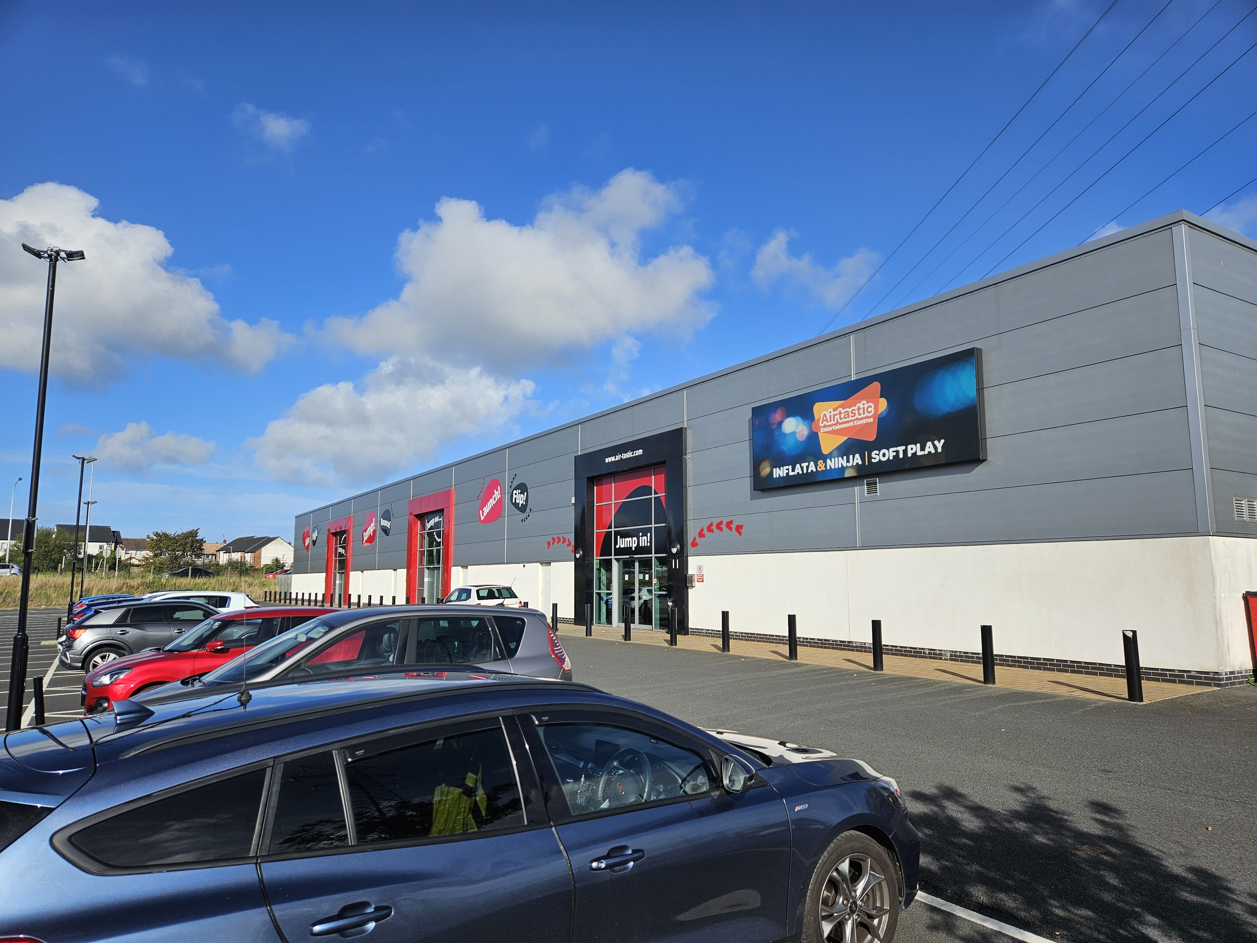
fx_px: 835
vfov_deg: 58.9
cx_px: 628
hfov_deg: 73.9
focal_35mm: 23
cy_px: 472
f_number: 1.8
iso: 25
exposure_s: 1/2664
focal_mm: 5.4
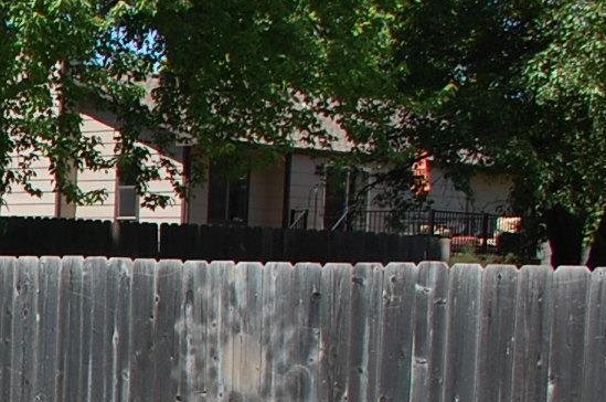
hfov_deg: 15.6
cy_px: 462
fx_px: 1865
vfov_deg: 12.1
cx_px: -503
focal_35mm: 111
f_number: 7.1
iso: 200
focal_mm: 18
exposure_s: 1/500
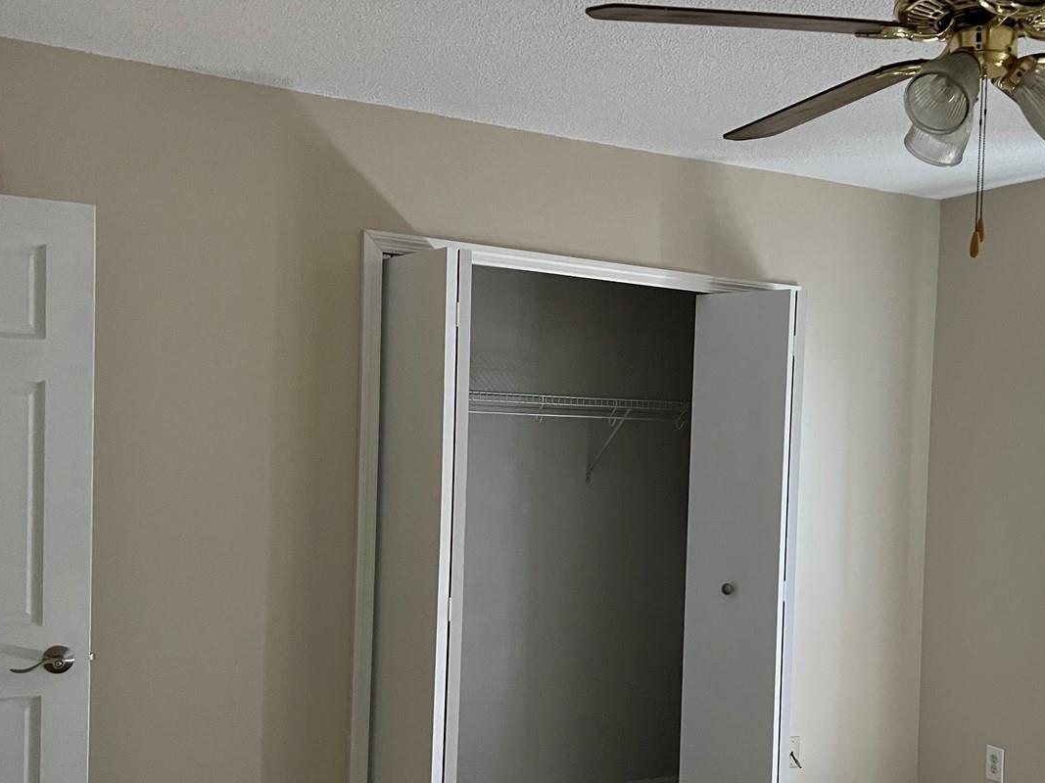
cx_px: 633
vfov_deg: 36.6
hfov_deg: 47.6
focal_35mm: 39
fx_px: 1177
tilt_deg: -2.0
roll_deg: -2.1
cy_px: 493
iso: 500
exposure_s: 1/59
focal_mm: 5.7
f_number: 1.5
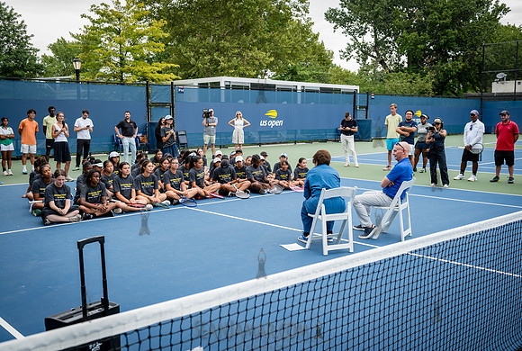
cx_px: 263
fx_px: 529
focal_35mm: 36
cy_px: 175
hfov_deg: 52.6
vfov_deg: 36.7
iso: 400
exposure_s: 1/320
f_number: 4.5
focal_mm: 35
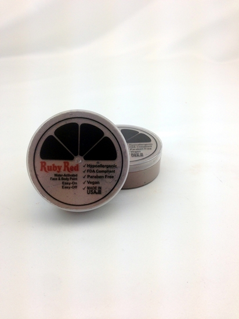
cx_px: 120
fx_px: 304
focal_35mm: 33
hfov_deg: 42.9
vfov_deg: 55.4
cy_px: 160
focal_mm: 4.12
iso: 50
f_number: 2.4
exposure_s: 1/169
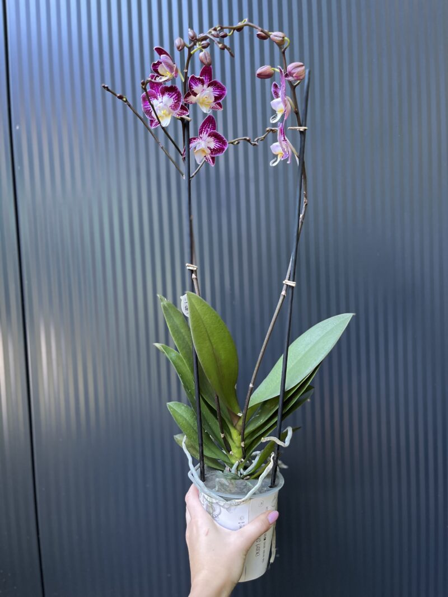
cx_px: 224
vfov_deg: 67.3
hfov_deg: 53.1
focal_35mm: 26
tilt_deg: -4.1
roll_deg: +1.9
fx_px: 449
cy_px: 298
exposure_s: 1/60
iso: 250
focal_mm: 5.1
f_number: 1.6
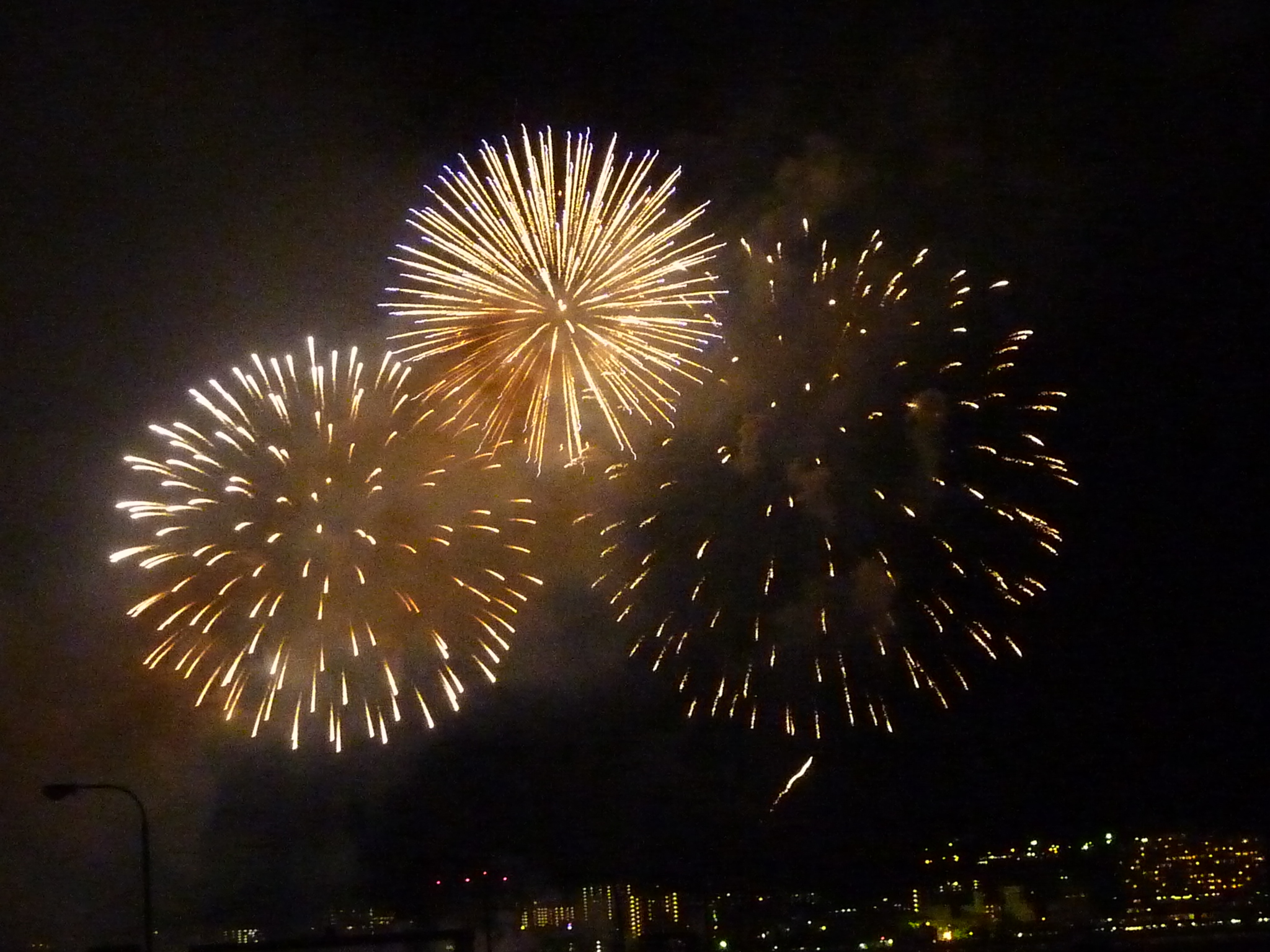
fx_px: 3192
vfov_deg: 17.0
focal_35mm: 87
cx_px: 635
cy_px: 476
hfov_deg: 22.5
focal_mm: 7.9
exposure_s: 1/10
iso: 800
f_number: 3.8
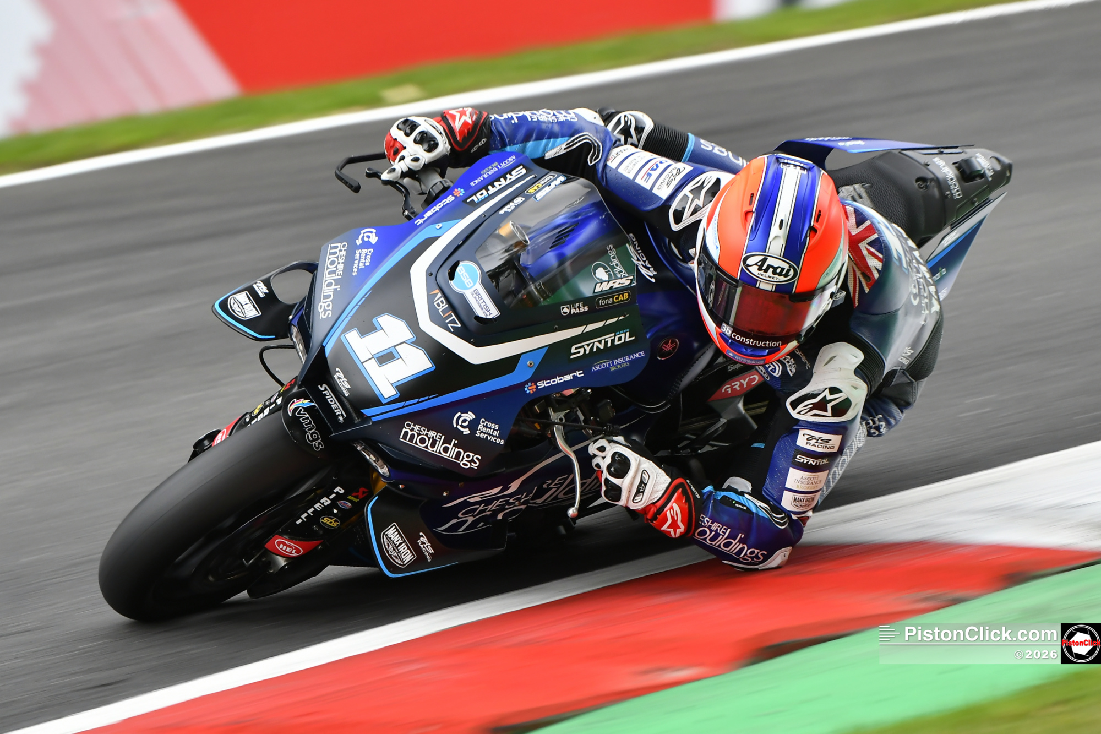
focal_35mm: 285
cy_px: 367
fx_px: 8715
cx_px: 550
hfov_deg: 7.2
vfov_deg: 4.8
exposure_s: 1/320
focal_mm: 190
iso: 720
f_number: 4.5
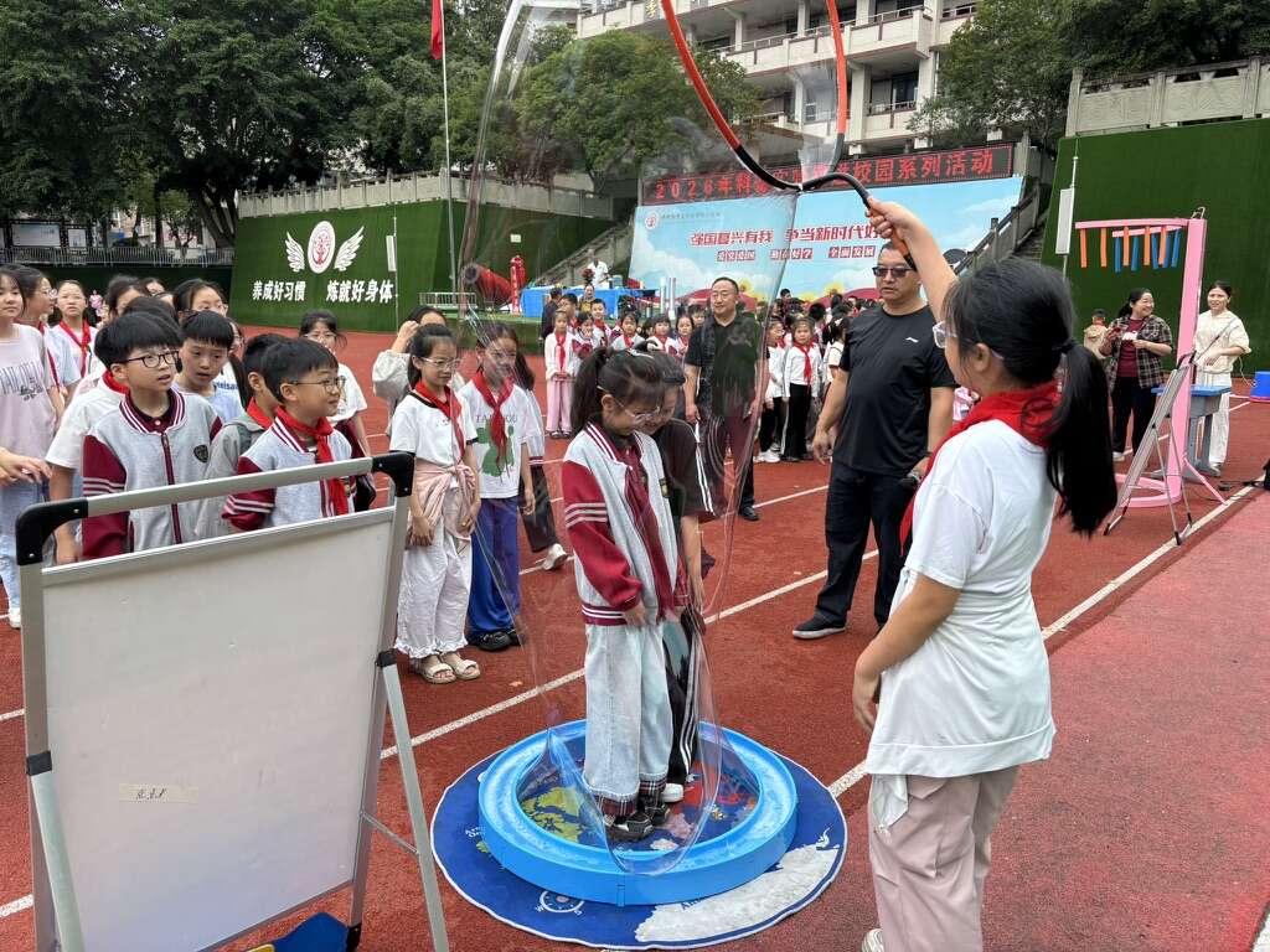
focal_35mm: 26
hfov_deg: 67.3
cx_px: 635
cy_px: 476
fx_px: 954
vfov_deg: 53.1
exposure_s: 1/978
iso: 50
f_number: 1.6
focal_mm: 5.96
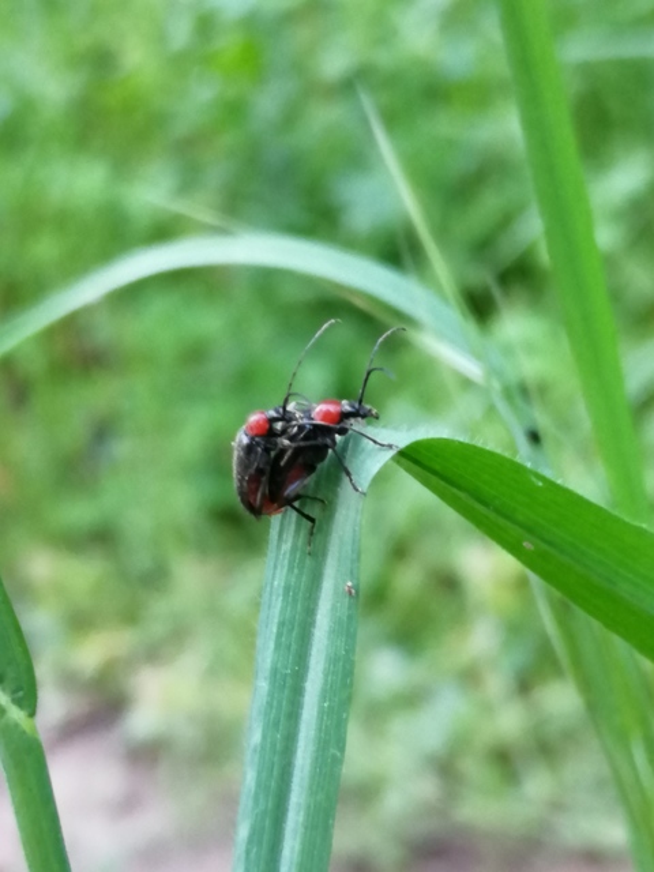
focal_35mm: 70
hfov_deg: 21.0
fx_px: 1763
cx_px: 327
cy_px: 436
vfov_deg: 27.8
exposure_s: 1/20
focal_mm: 3.95
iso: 640
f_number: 1.8
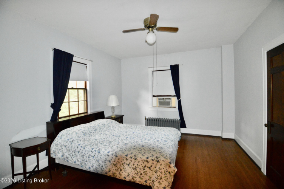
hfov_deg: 100.4
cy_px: 94
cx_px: 142
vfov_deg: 77.2
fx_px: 118
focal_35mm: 15
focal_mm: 10
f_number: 3.5
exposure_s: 1/60
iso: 3200
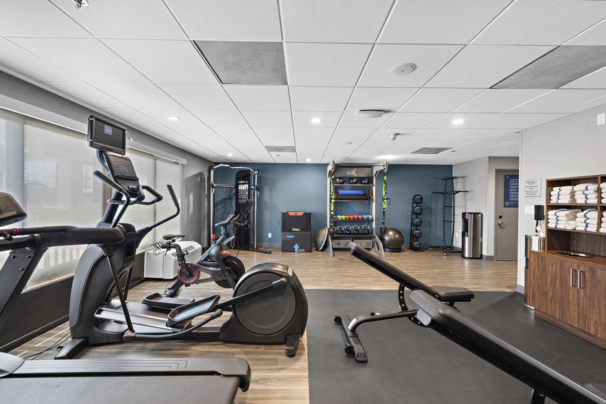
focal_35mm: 14
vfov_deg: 81.2
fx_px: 236
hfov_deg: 104.2
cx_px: 303
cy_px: 202
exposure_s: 1/50
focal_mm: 14
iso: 125
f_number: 7.1
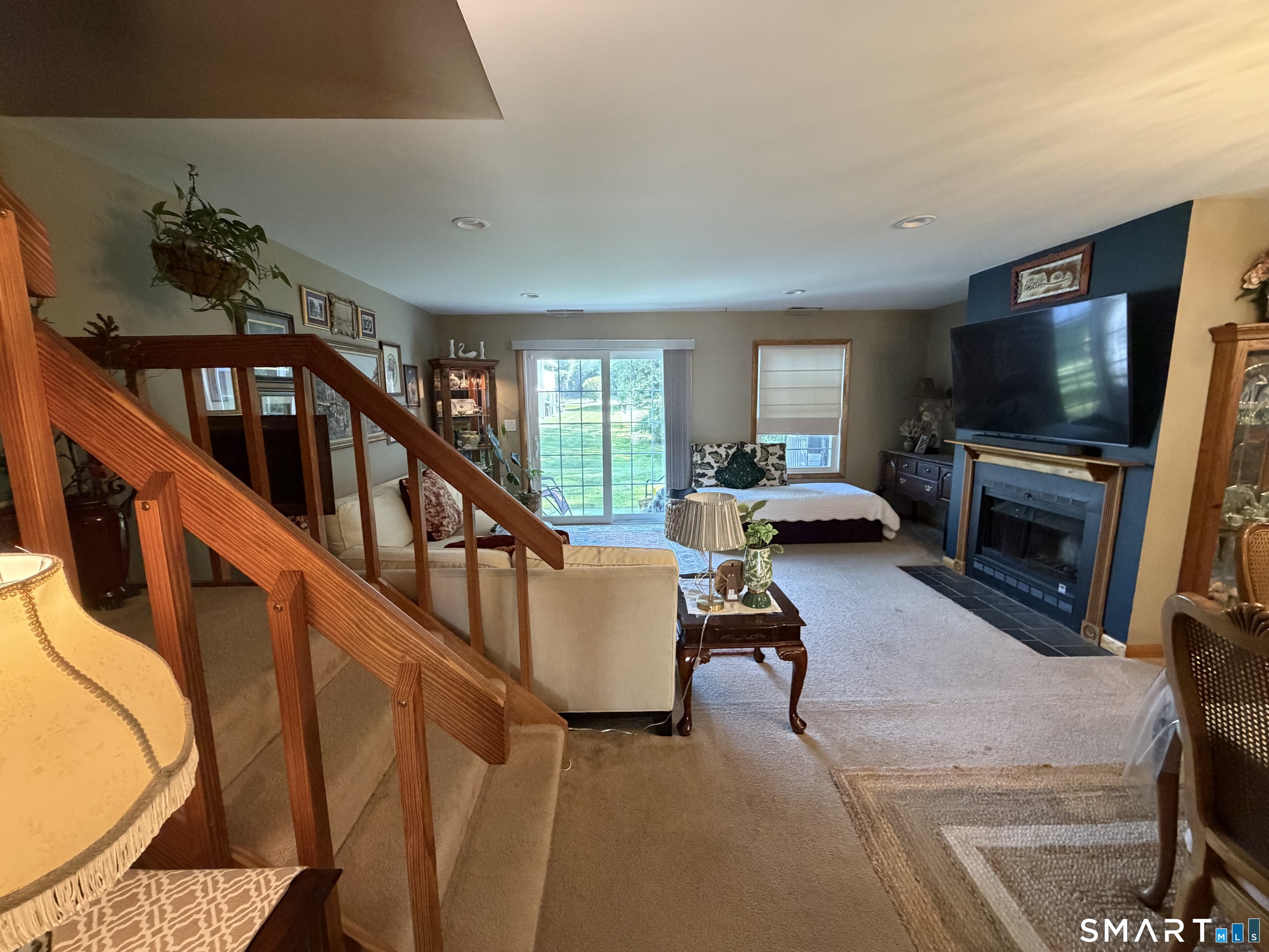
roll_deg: +0.7
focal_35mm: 14
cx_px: 634
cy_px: 476
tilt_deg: -8.1
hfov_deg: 102.1
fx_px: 513
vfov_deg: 85.7
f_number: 2.2
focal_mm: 2.22
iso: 500
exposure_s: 1/60
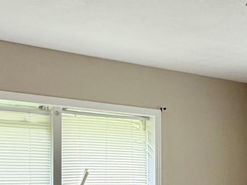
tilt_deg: -0.7
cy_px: 199
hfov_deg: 24.8
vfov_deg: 19.4
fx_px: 520
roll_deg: +0.9
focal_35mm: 73
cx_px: 272
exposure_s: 1/121
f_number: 2.2
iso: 160
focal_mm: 2.22
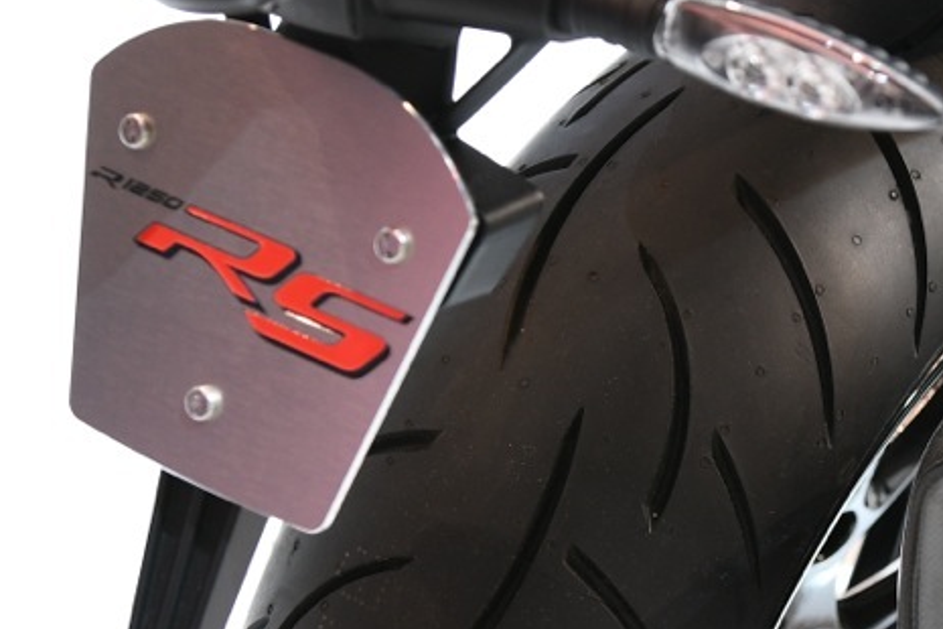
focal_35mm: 99
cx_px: 862
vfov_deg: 13.8
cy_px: 431
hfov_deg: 20.2
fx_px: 2593
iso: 500
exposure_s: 1/100
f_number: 2.8
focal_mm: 24
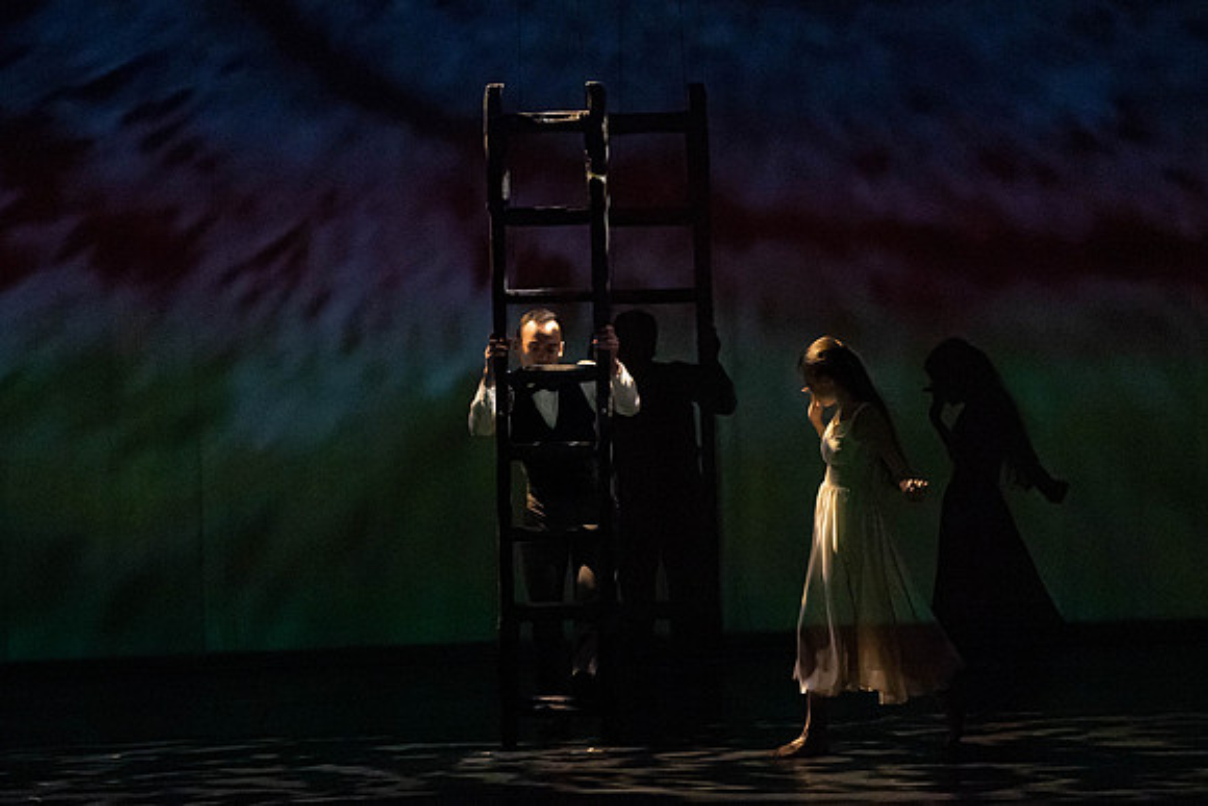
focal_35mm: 296
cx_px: 598
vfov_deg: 4.7
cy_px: 359
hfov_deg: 7.0
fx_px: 9922
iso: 6400
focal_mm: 235
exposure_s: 1/320
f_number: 5.6
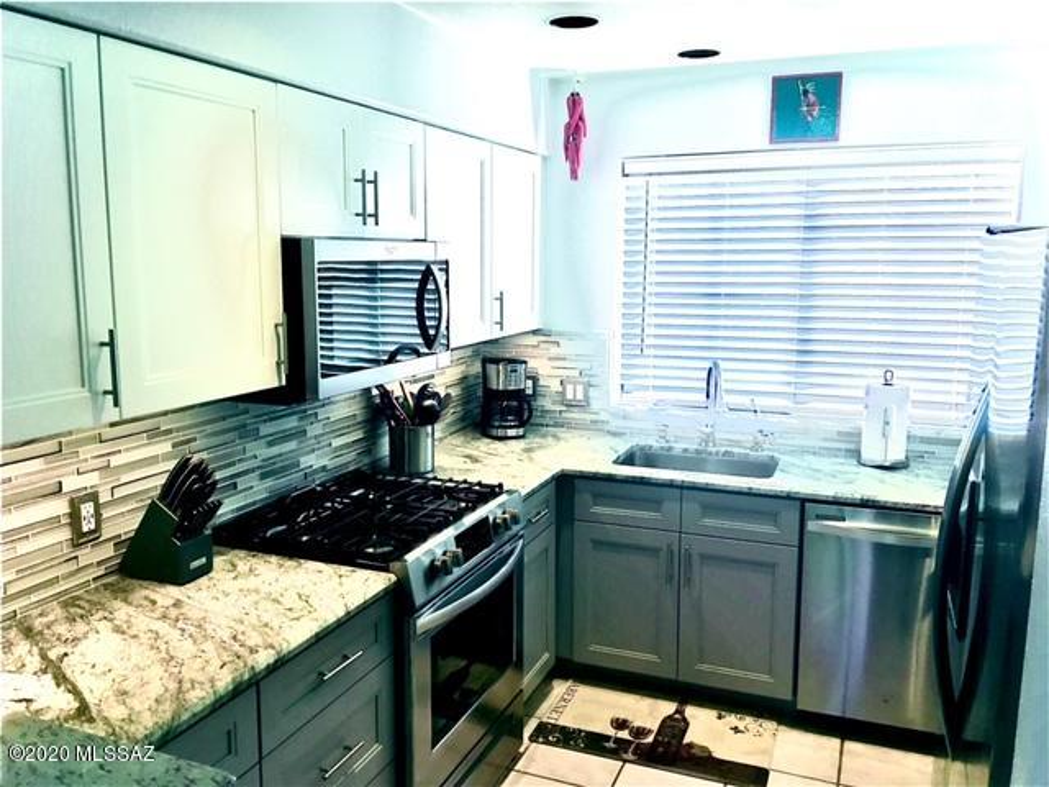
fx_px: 879
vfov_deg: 48.2
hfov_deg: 61.7
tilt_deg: -7.2
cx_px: 524
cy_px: 394
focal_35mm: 29
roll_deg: -1.2
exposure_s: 1/120
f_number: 2.2
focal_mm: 4.15
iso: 32
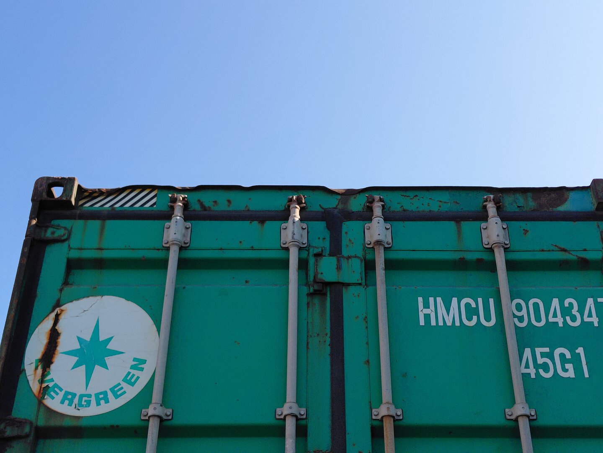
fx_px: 435
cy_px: 226
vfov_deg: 54.9
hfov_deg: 69.4
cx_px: 302
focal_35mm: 25
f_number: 1.8
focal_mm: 4.69
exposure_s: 1/836
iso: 32
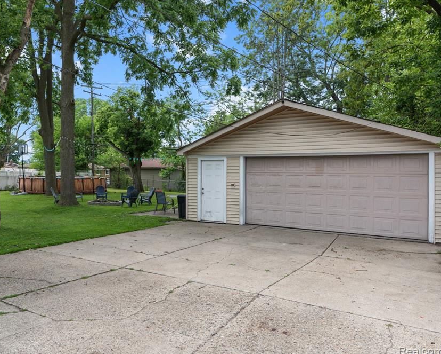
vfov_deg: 50.0
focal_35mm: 29
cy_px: 177
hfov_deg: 60.0
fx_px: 379
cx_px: 179
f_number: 8
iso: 100
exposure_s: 1/40
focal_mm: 25
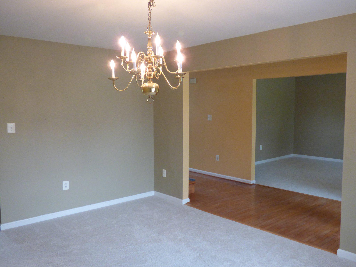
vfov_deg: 46.8
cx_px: 178
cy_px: 134
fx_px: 309
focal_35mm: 30
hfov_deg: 60.0
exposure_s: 1/30
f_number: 3.3
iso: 400
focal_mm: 5.29
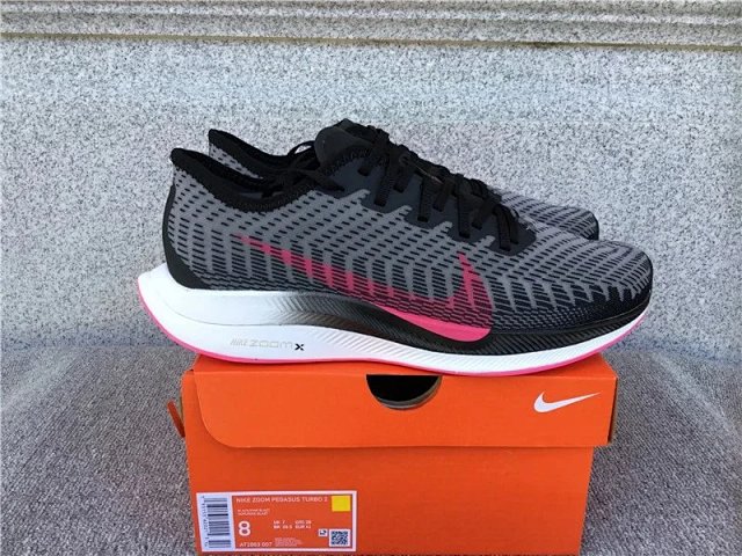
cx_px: 371
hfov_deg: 58.4
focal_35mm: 31
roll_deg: -0.7
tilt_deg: -16.8
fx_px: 664
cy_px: 278
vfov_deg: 45.4
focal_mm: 3.3
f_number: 2.4
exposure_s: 1/105
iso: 25
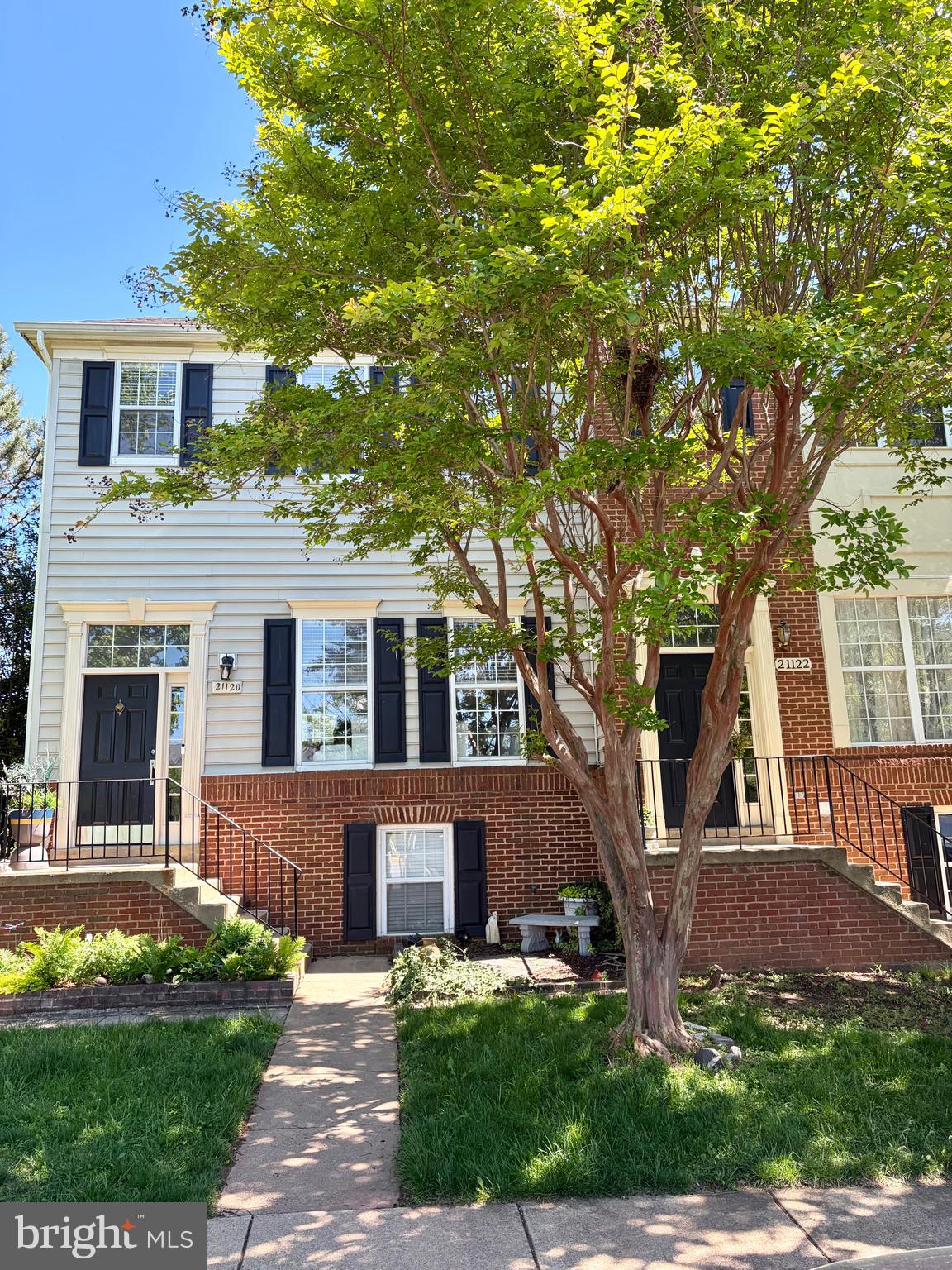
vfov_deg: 67.3
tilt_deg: +11.0
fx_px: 953
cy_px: 635
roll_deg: +1.5
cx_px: 476
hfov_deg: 53.1
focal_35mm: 26
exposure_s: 1/623
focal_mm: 5.96
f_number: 1.6
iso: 64
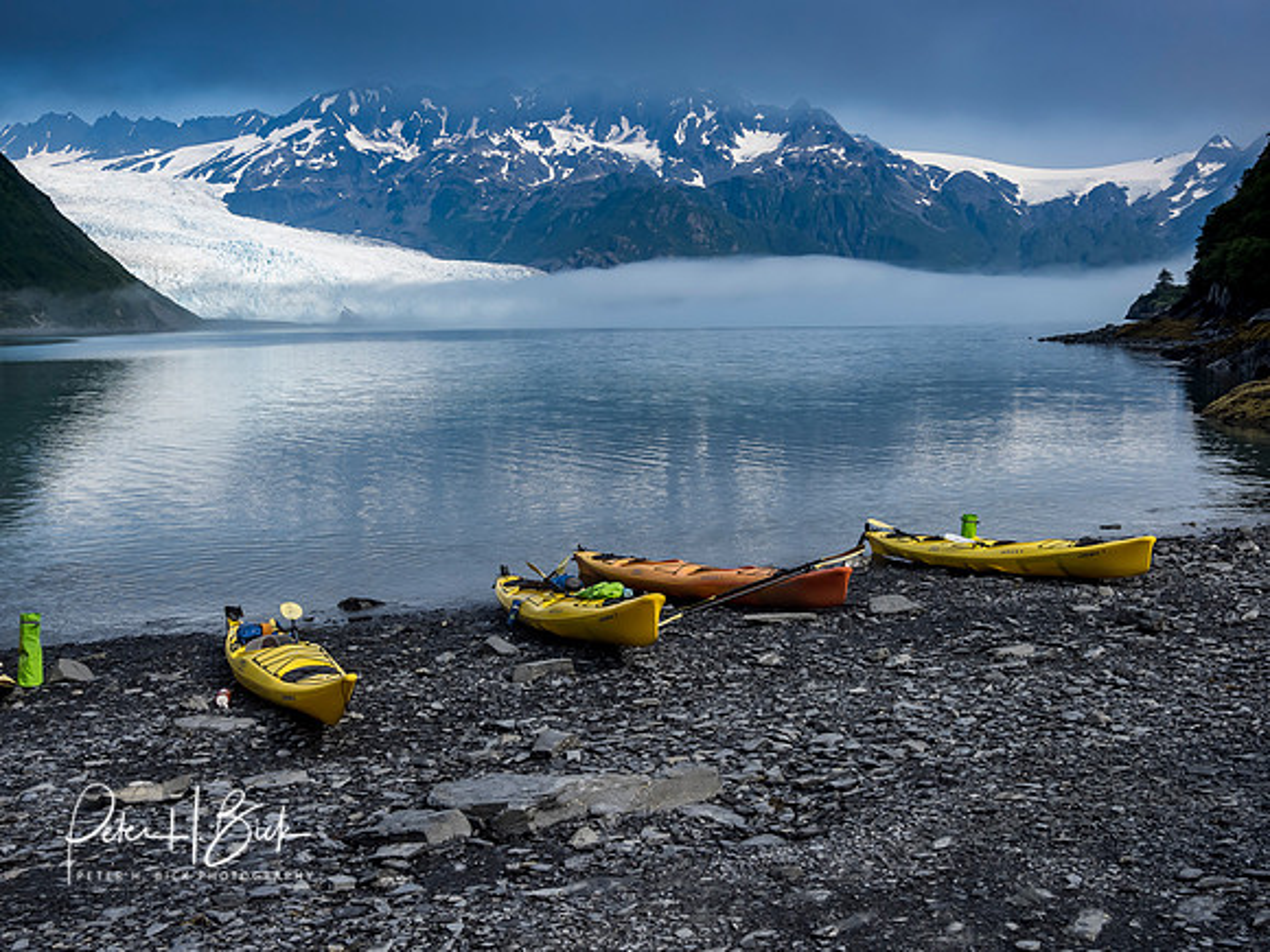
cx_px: 635
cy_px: 476
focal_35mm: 40
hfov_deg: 46.8
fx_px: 1468
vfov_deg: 36.0
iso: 400
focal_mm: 20
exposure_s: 1/400
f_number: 9
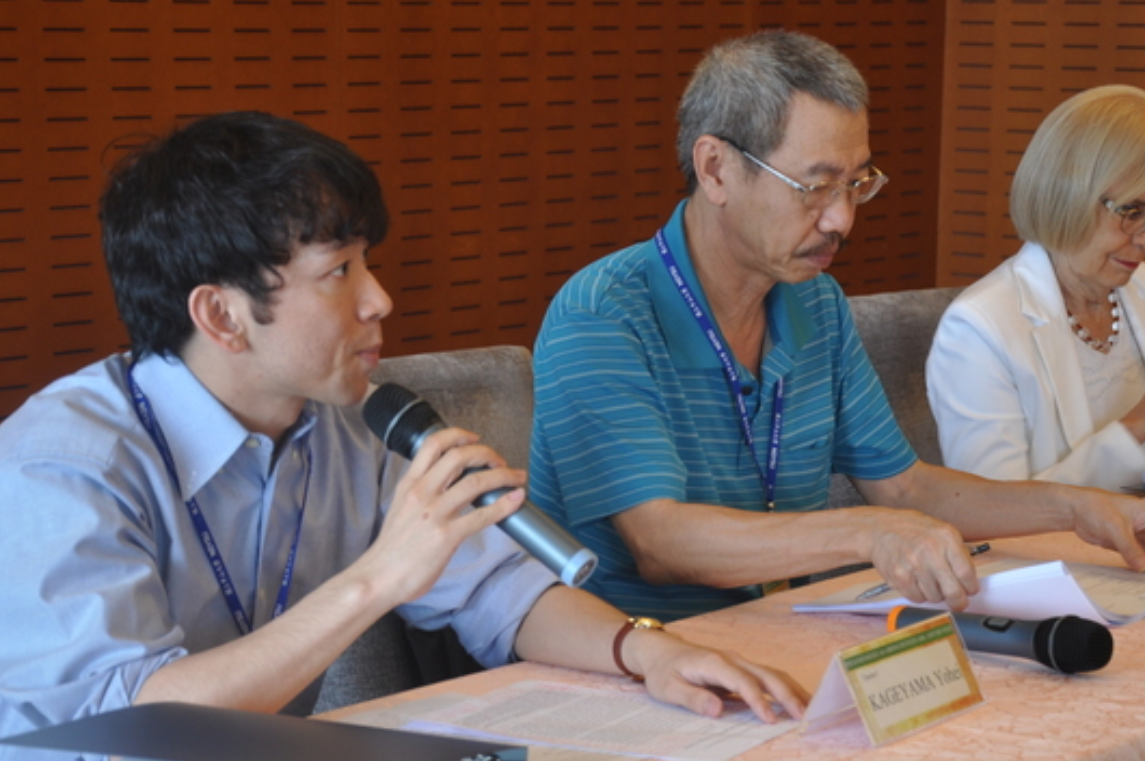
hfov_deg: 20.6
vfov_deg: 13.8
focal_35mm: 99
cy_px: 464
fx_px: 3145
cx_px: 650
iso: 360
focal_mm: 50
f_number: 5.6
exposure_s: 1/30
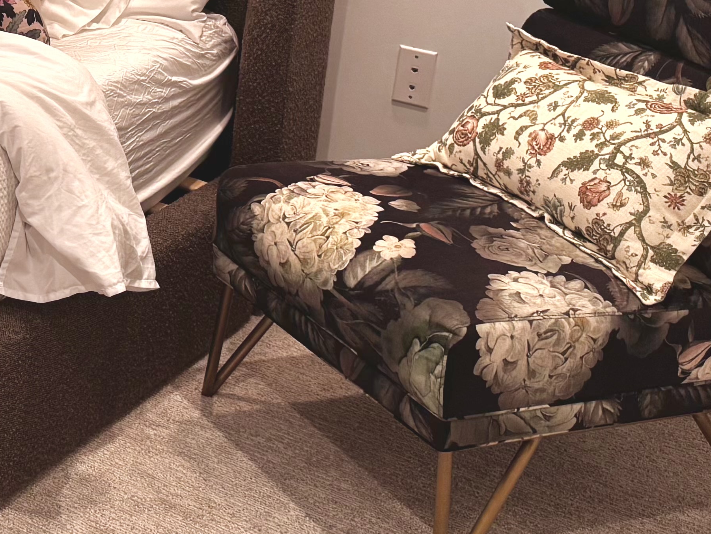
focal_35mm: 76
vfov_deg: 18.8
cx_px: -210
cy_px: -14
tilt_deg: -15.7
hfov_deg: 22.9
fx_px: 1561
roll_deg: -1.7
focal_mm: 6.76
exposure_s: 1/60
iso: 125
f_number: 1.78
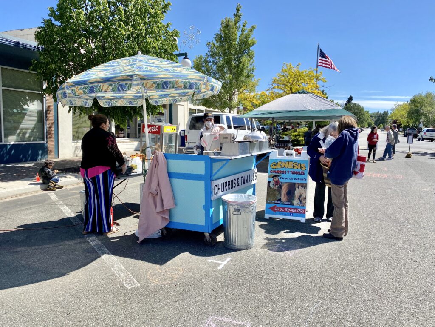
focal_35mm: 26
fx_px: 327
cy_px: 164
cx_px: 218
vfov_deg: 53.1
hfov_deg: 67.3
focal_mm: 4.25
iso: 32
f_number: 1.8
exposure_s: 1/2141
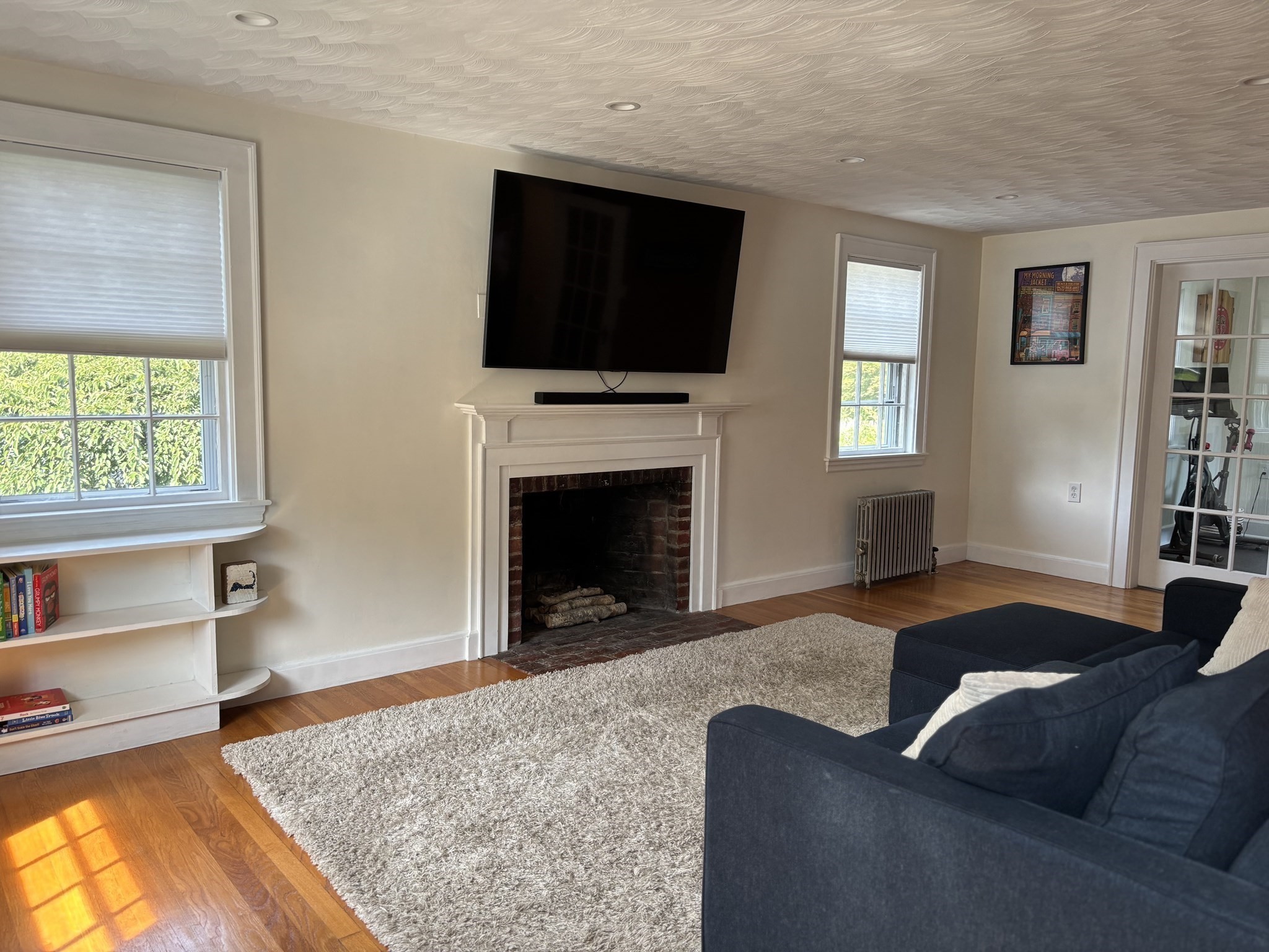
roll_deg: -1.4
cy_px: 476
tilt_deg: -6.2
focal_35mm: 26
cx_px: 634
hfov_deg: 67.3
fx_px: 953
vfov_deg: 53.1
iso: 100
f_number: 1.6
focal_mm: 5.96
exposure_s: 1/121
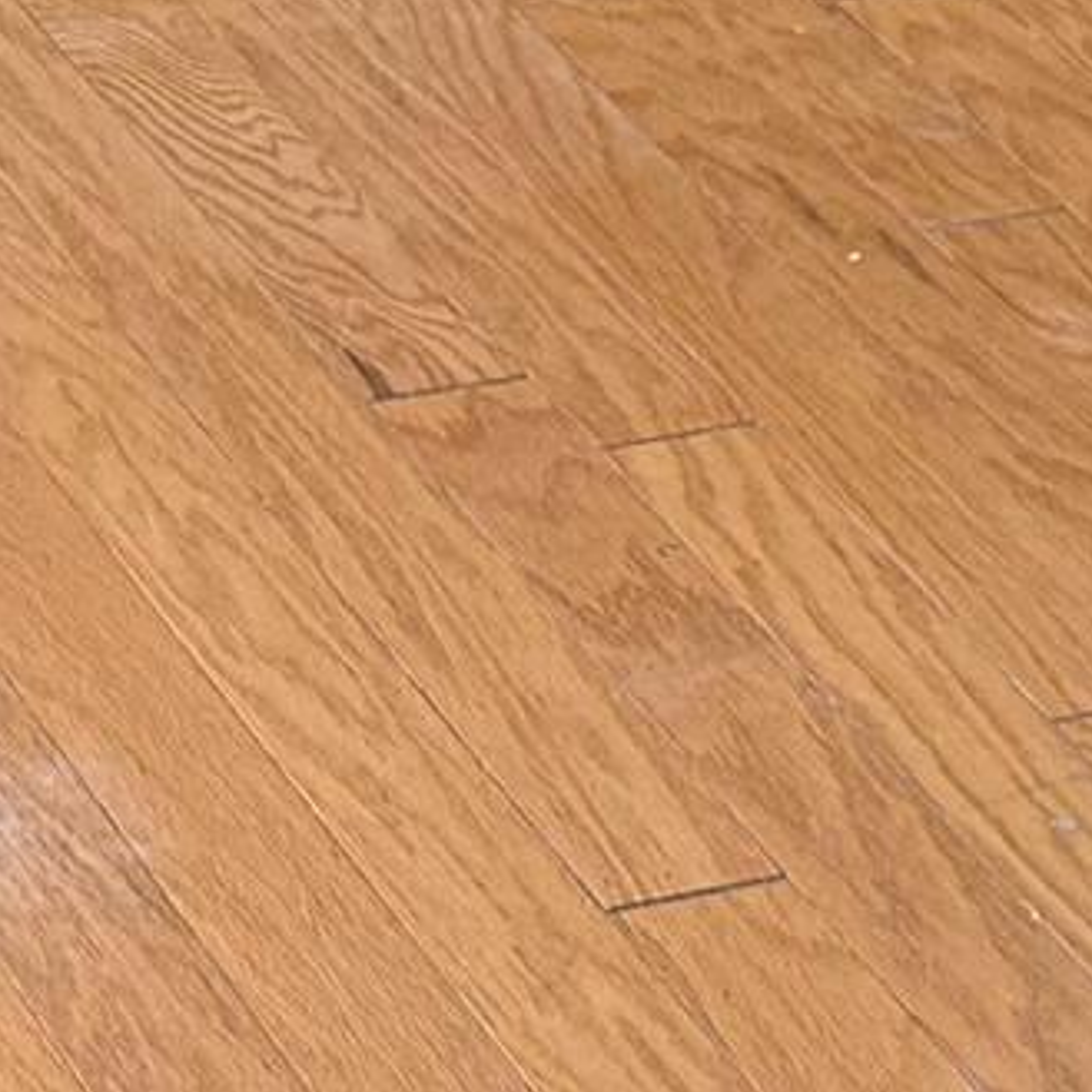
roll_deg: -1.5
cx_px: 206
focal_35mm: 198
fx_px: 7067
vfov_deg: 8.3
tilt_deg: -15.9
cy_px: -1241
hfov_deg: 8.8
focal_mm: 6.76
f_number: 1.78
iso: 250
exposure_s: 1/60
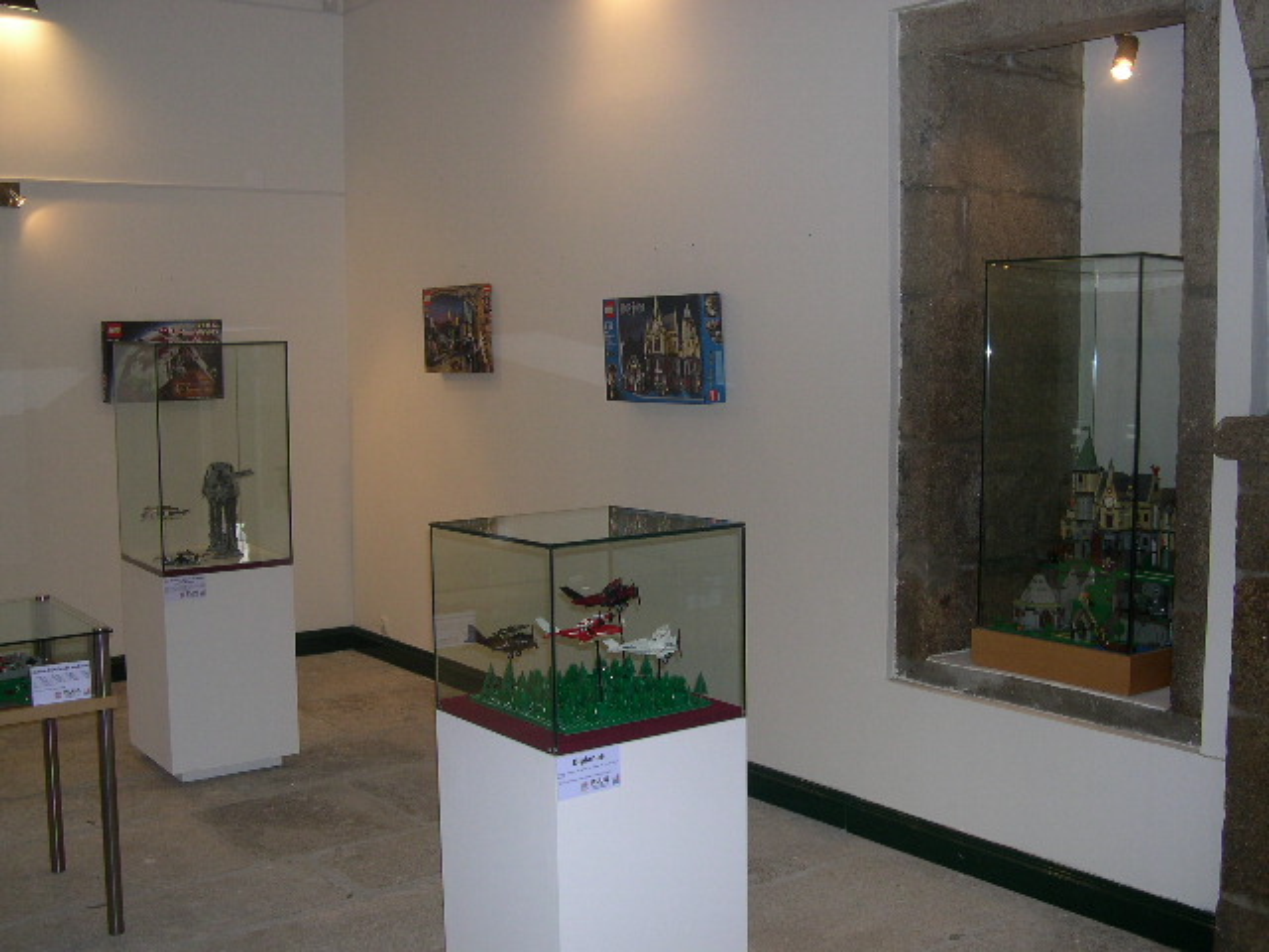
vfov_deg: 37.7
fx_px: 1393
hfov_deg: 49.0
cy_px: 476
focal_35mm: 38
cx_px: 634
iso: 100
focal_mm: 8
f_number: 2.8
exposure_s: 1/60
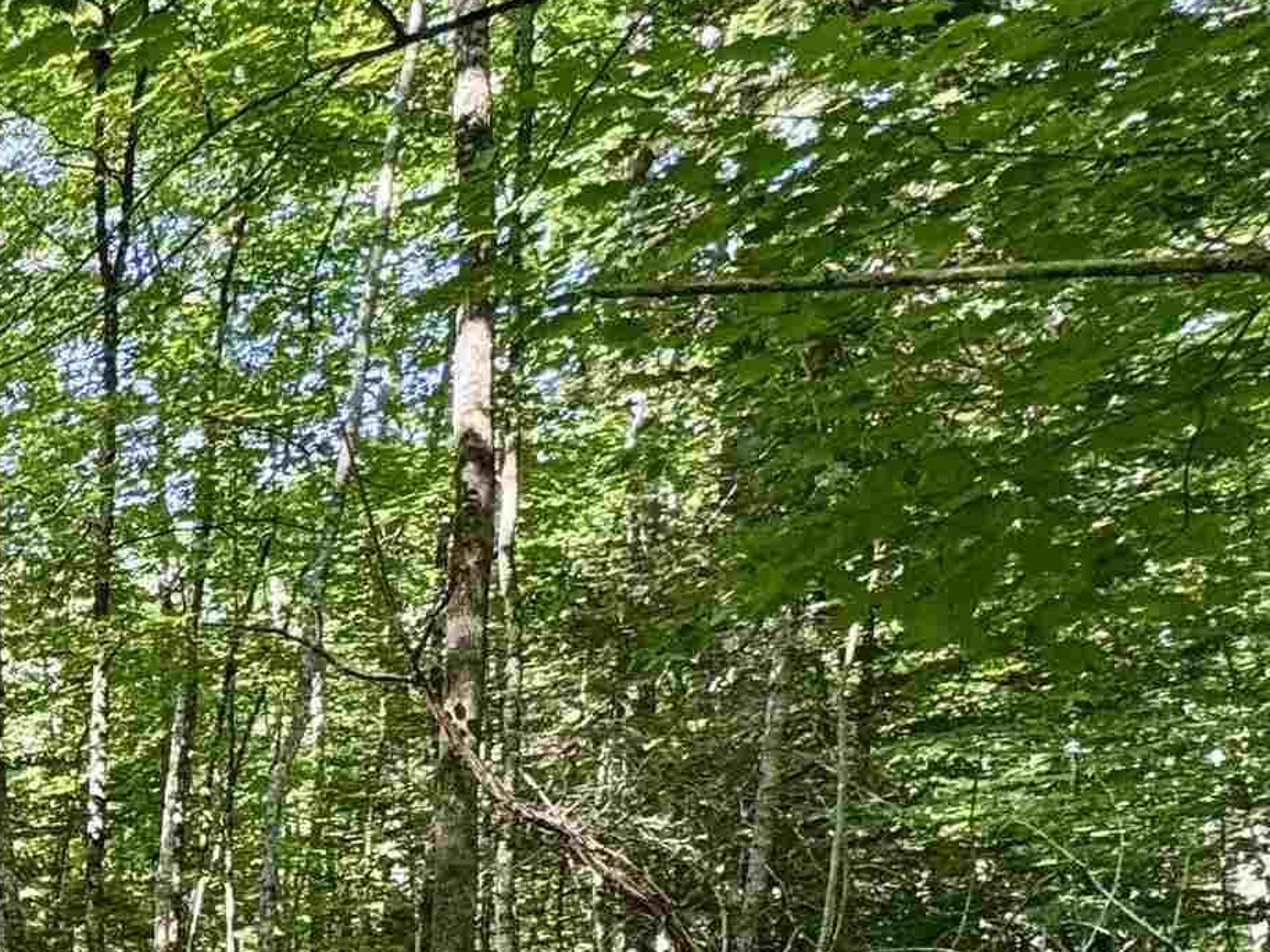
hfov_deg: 26.3
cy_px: 1137
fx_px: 1724
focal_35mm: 47
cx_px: -729
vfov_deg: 27.3
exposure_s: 1/99
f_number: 2.2
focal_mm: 2.22
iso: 64
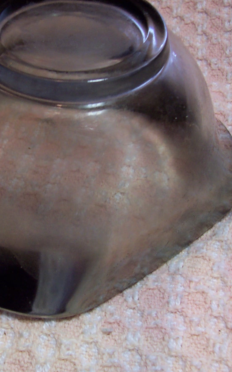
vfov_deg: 38.2
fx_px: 536
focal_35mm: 53
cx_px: 51
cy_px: 187
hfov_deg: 24.1
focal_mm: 5.6
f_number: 2.8
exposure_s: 1/45
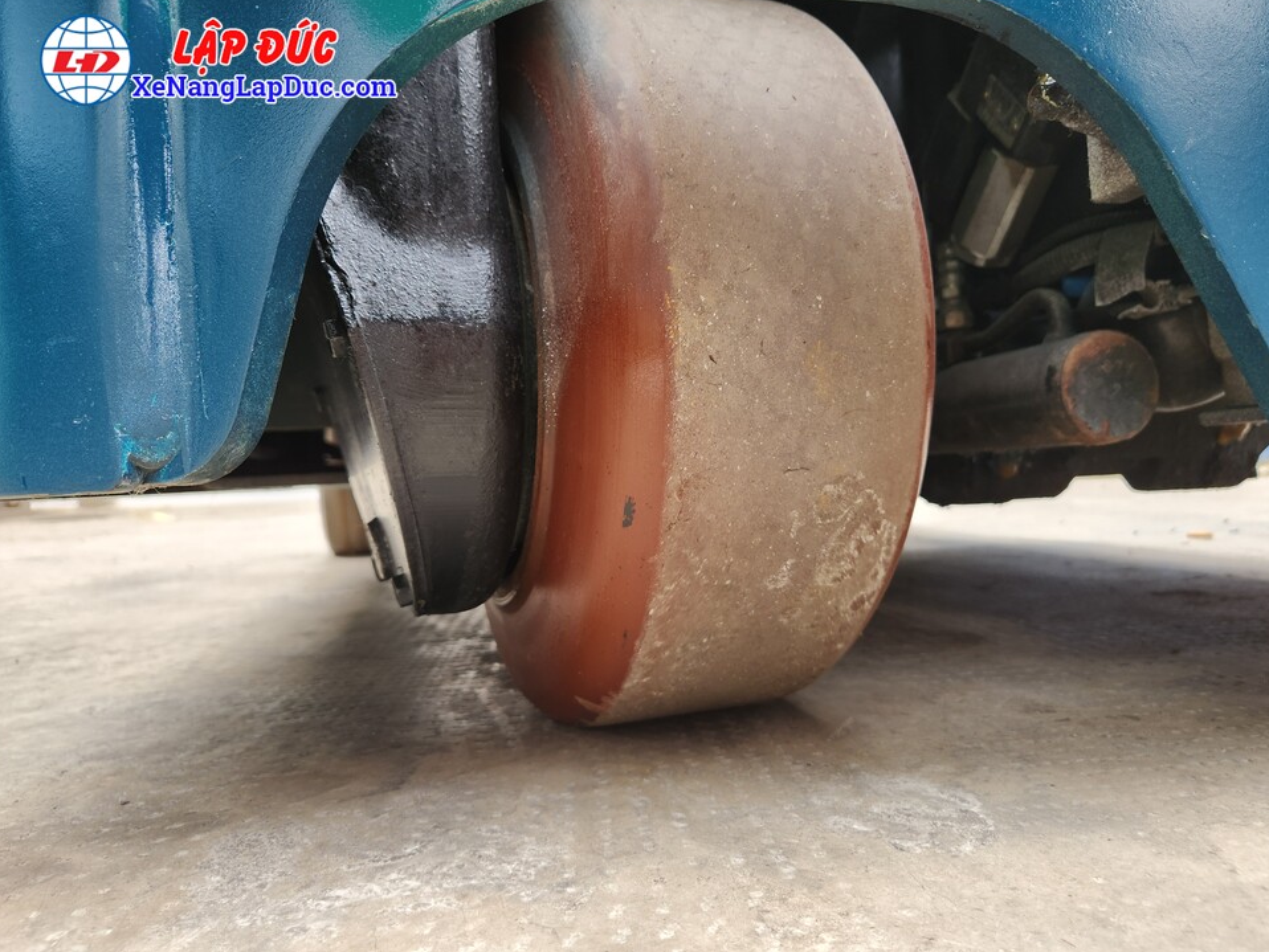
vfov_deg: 56.8
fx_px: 880
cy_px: 461
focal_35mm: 24
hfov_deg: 71.6
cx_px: 649
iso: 80
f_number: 1.8
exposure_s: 1/180
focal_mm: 5.4
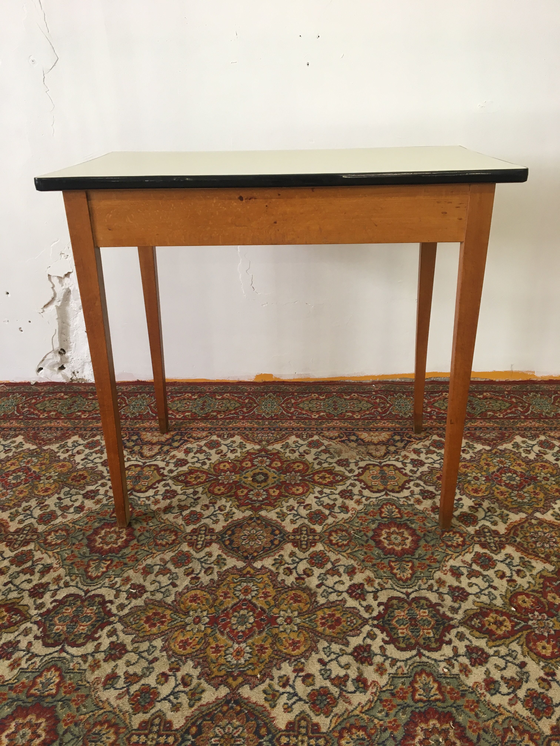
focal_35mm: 29
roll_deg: +2.3
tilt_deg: -23.6
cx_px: 280
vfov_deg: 61.7
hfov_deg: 48.2
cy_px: 373
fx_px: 626
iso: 80
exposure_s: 1/33
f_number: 2.2
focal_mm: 4.15
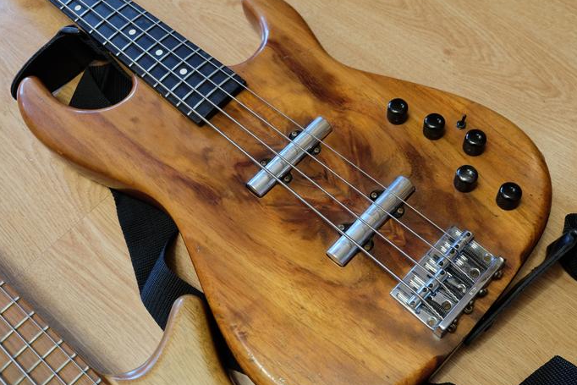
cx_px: 321
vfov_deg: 38.9
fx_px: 545
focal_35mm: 34
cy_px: 201
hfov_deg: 55.7
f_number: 2.8
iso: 800
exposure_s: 1/26
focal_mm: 19.6
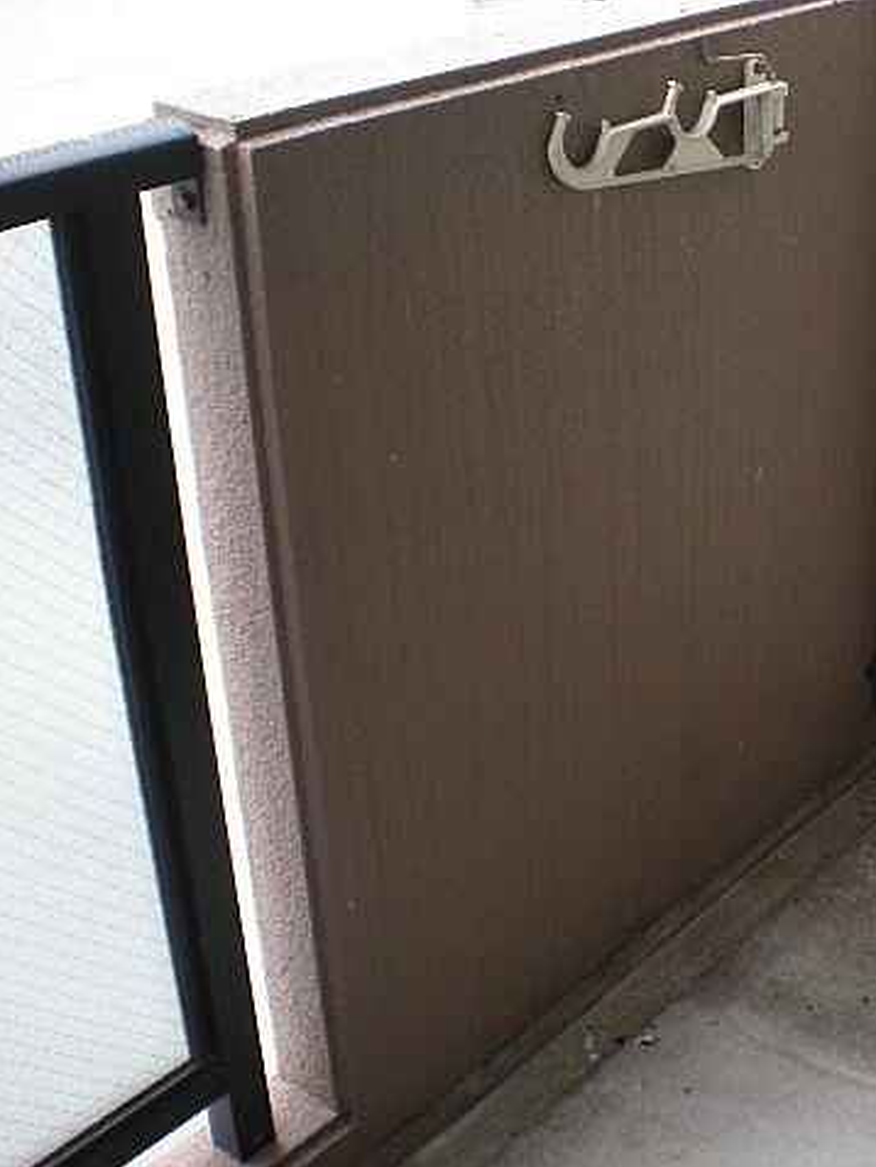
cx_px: 719
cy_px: 585
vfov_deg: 37.5
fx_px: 1720
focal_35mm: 51
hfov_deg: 27.9
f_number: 3.1
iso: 84
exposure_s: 1/60
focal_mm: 6.3
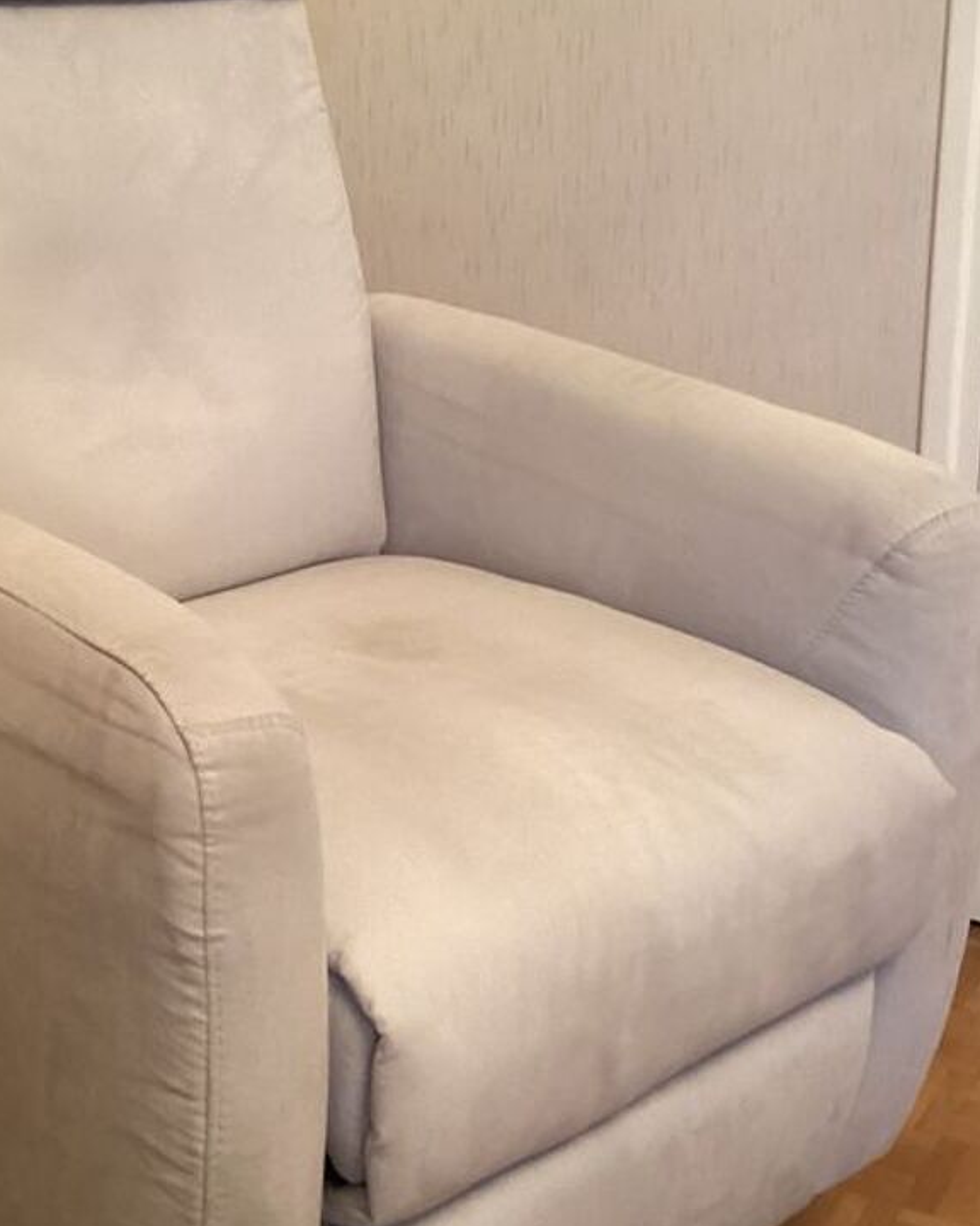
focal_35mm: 56
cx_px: 350
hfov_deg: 27.0
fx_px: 2030
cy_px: 546
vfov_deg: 33.5
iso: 400
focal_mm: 3.3
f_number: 2.4
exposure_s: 1/33
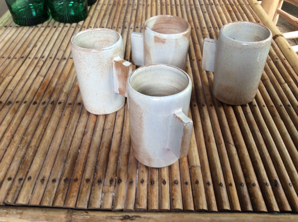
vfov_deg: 44.1
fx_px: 275
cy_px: 111
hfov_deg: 56.9
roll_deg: +2.1
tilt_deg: -42.2
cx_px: 149
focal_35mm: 32
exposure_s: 1/25
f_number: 2.4
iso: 100
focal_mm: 3.3
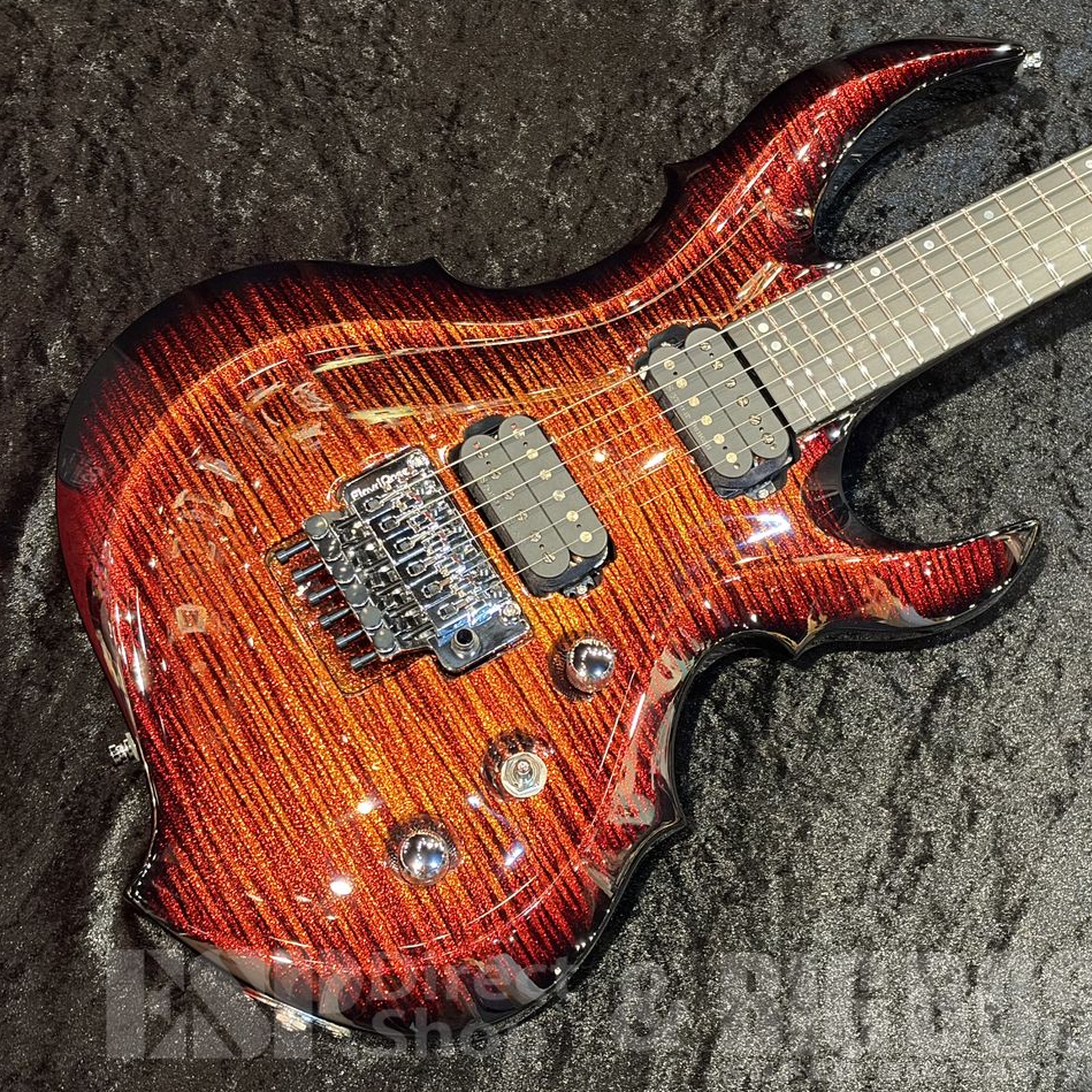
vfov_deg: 27.7
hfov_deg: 27.7
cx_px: 640
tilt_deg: -66.7
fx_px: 2213
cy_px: 545
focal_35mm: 62
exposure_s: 1/30
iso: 250
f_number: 1.6
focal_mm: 5.96
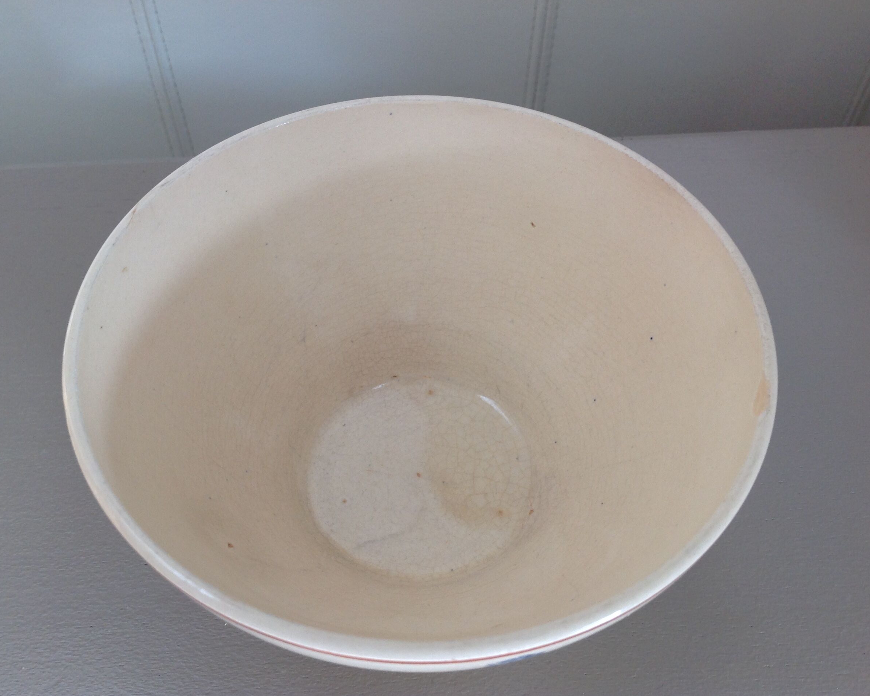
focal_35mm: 37
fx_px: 953
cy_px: 351
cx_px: 417
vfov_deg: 40.1
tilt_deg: -54.3
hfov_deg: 49.1
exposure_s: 1/20
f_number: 2.4
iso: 50
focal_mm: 4.28
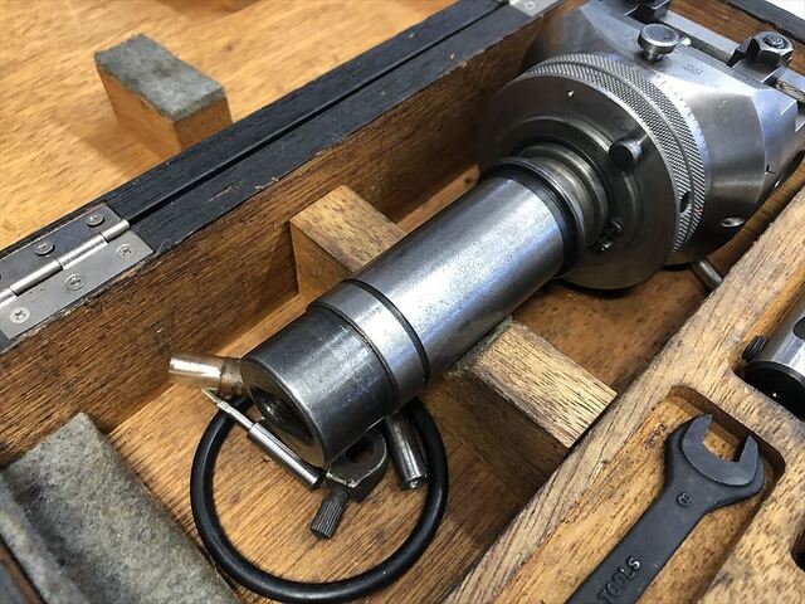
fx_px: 651
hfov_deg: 63.4
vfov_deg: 49.7
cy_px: 302
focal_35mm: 28
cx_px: 402
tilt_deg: -55.6
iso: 80
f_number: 1.8
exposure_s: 1/17
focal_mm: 3.99
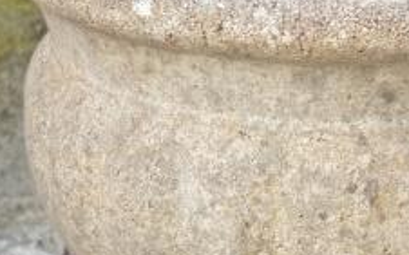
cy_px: 222
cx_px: 192
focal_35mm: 250
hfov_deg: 8.4
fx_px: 2785
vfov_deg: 5.2
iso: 100
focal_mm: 6
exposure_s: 1/50
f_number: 2.4
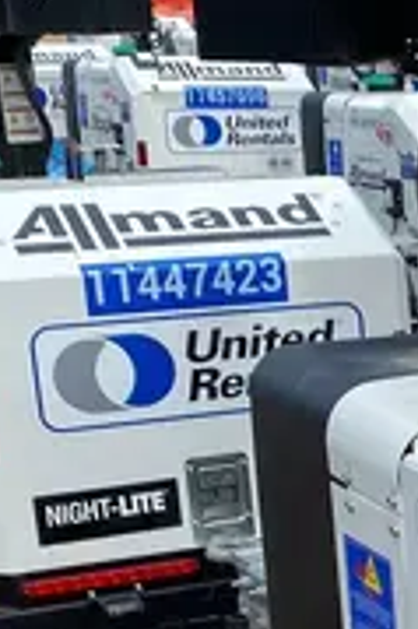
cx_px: 836
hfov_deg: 11.2
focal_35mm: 111
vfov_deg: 17.9
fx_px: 1937
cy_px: 666
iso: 32
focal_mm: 4.25
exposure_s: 1/2688
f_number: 1.8
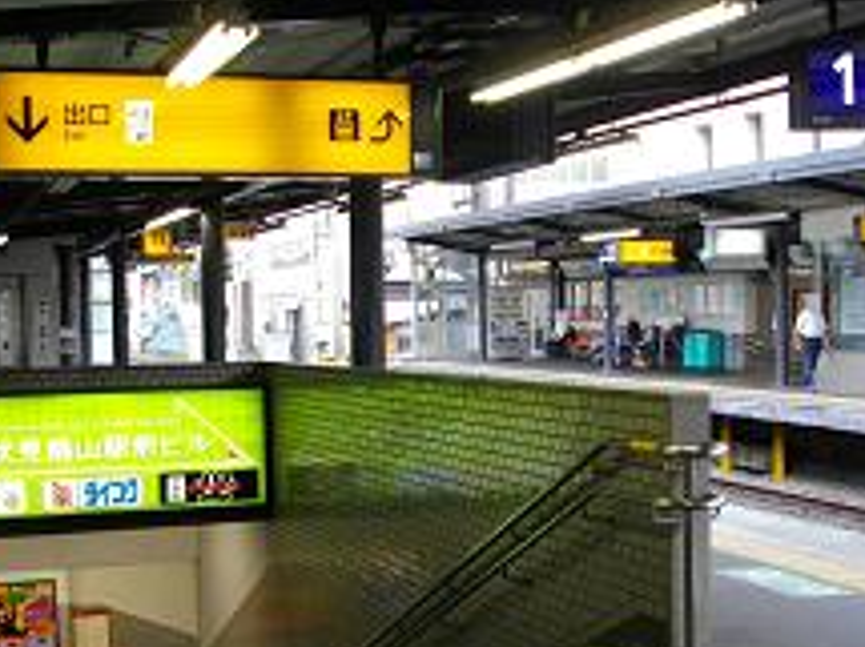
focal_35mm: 58
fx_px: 1449
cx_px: 469
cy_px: 426
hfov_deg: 33.2
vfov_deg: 25.1
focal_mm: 5.7
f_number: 2.9
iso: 200
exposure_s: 1/60
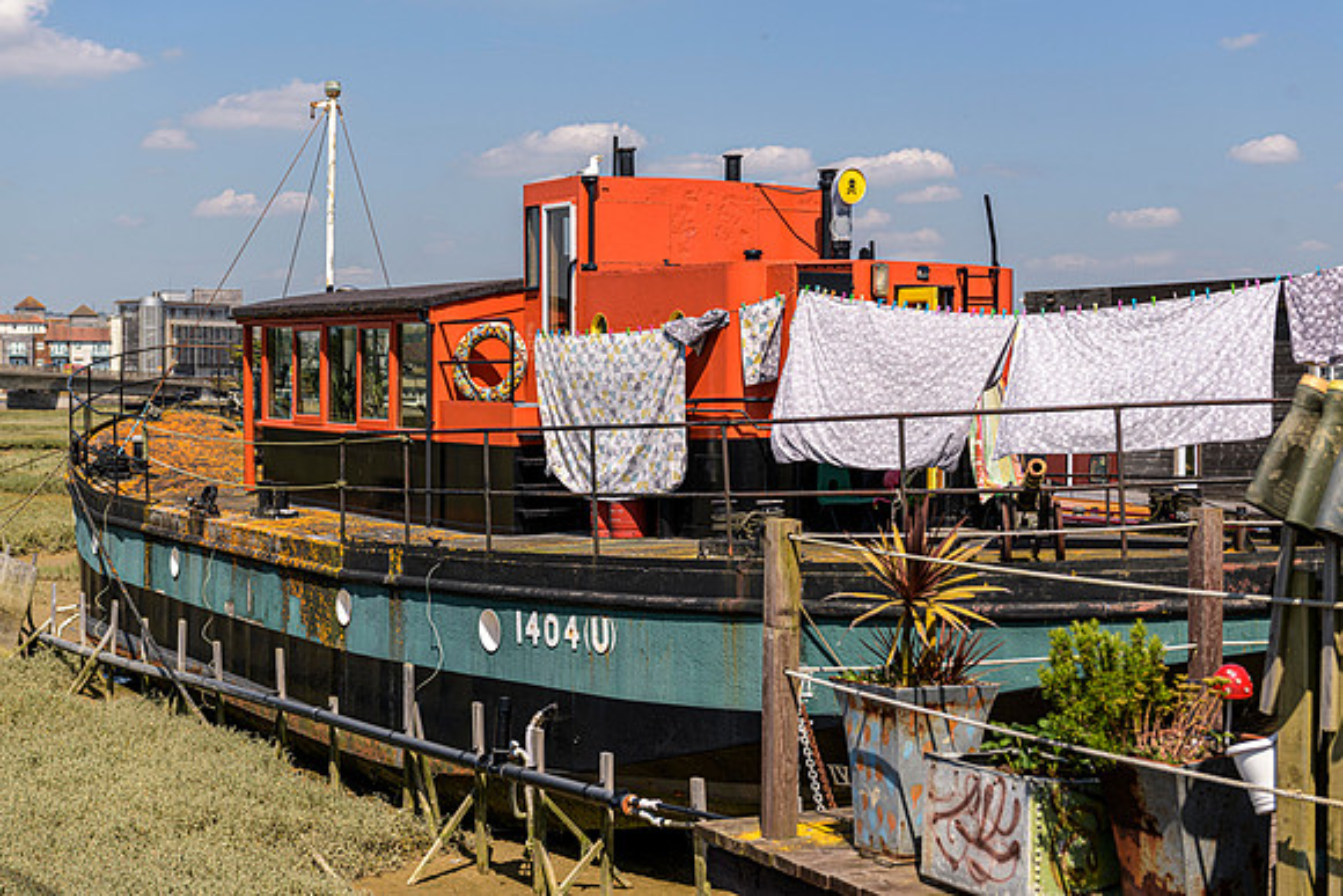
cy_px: 448
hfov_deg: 34.9
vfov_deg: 23.7
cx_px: 672
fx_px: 2136
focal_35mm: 57
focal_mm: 55
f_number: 5.6
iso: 64
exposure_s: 1/500
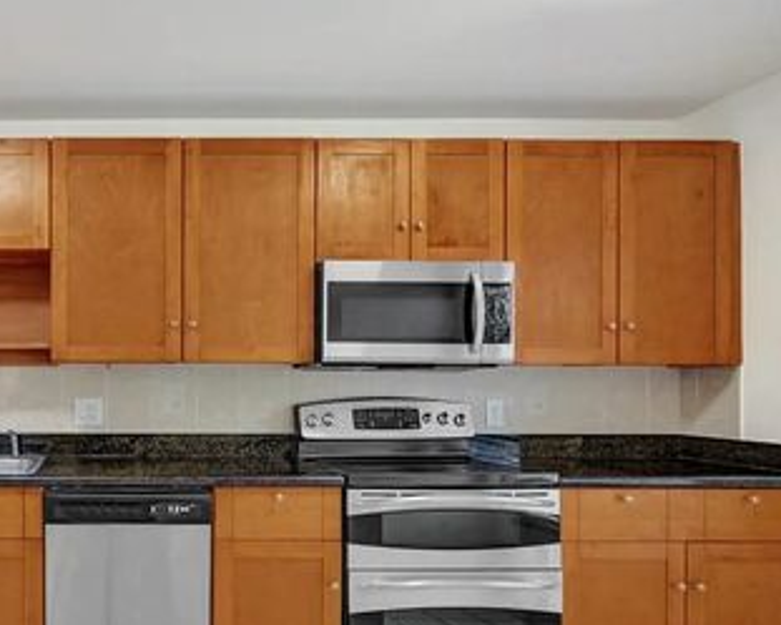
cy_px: 389
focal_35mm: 27
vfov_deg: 52.7
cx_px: 100
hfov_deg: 56.6
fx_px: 624
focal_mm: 14
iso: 1250
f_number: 2.8
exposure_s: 1/320
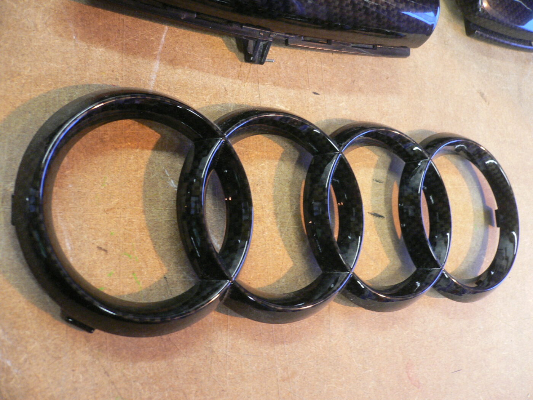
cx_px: 266
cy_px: 200
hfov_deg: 52.6
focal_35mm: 35
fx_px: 539
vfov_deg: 40.7
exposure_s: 1/13
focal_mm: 5.8
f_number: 2.8
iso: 200
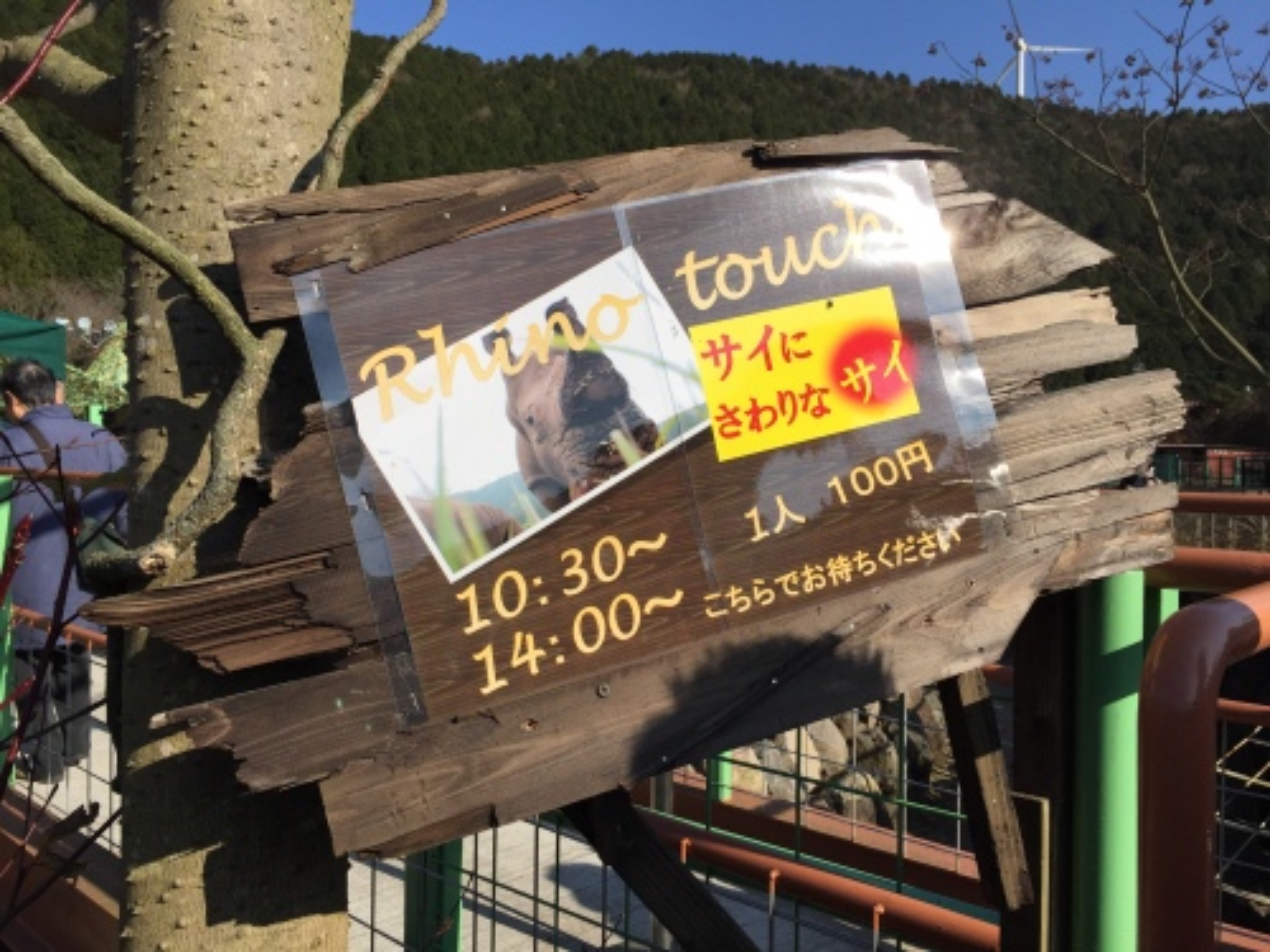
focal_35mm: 29
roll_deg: -0.9
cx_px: 635
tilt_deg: -0.6
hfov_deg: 61.7
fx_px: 1064
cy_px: 476
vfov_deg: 48.2
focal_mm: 4.15
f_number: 2.2
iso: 32
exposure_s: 1/3049
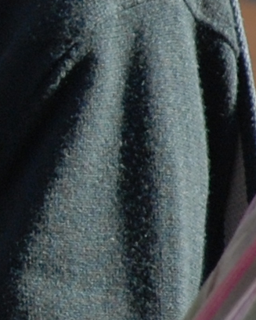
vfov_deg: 1.5
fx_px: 12018
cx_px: -481
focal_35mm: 1268
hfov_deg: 1.2
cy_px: -43
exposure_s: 1/125
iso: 200
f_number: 5.6
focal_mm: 95
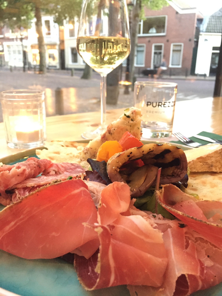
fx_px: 248
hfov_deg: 48.2
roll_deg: -1.8
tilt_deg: -16.6
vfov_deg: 61.7
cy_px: 148
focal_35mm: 29
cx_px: 111
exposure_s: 1/17
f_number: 2.2
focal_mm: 4.15
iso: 640
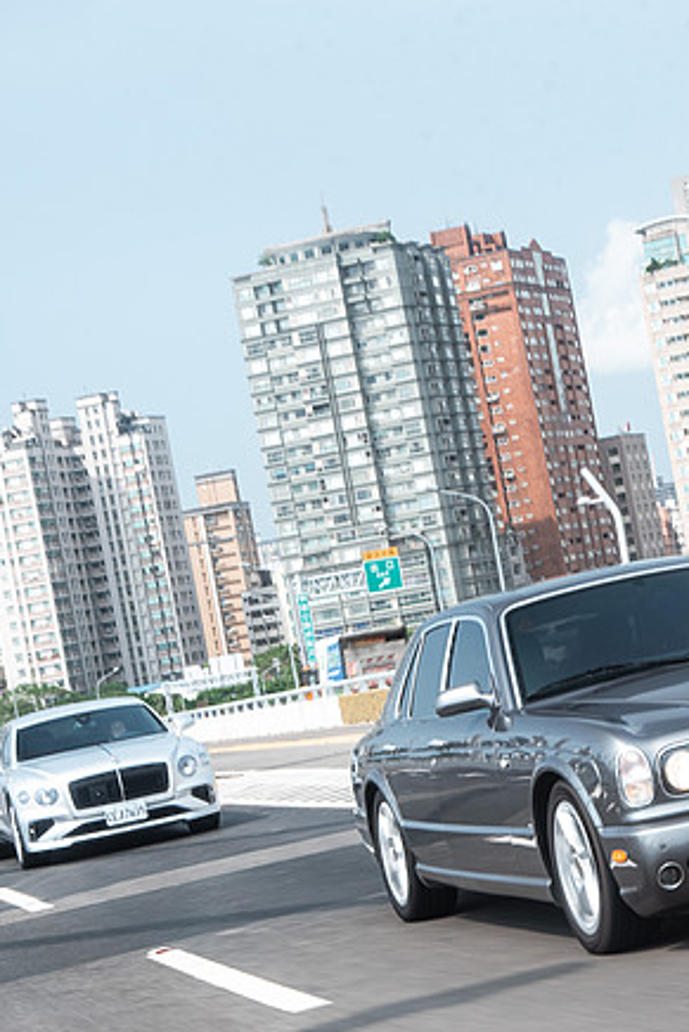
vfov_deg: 21.9
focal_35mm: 93
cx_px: 466
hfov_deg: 14.7
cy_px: 527
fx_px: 2668
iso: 100
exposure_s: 1/40
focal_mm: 52
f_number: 5.6
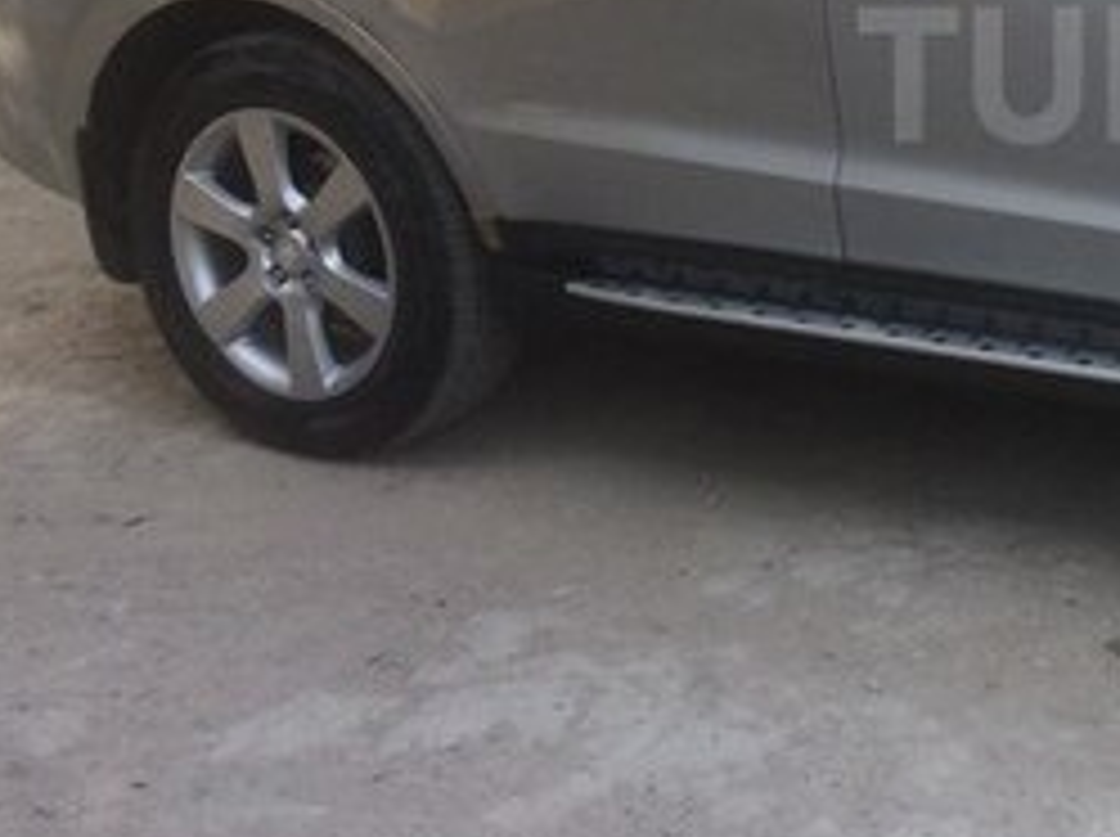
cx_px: 1318
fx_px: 2488
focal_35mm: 77
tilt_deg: -13.1
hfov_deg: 23.4
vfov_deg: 18.7
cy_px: 74
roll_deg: +0.4
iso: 32
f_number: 2.2
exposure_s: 1/354
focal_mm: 4.15
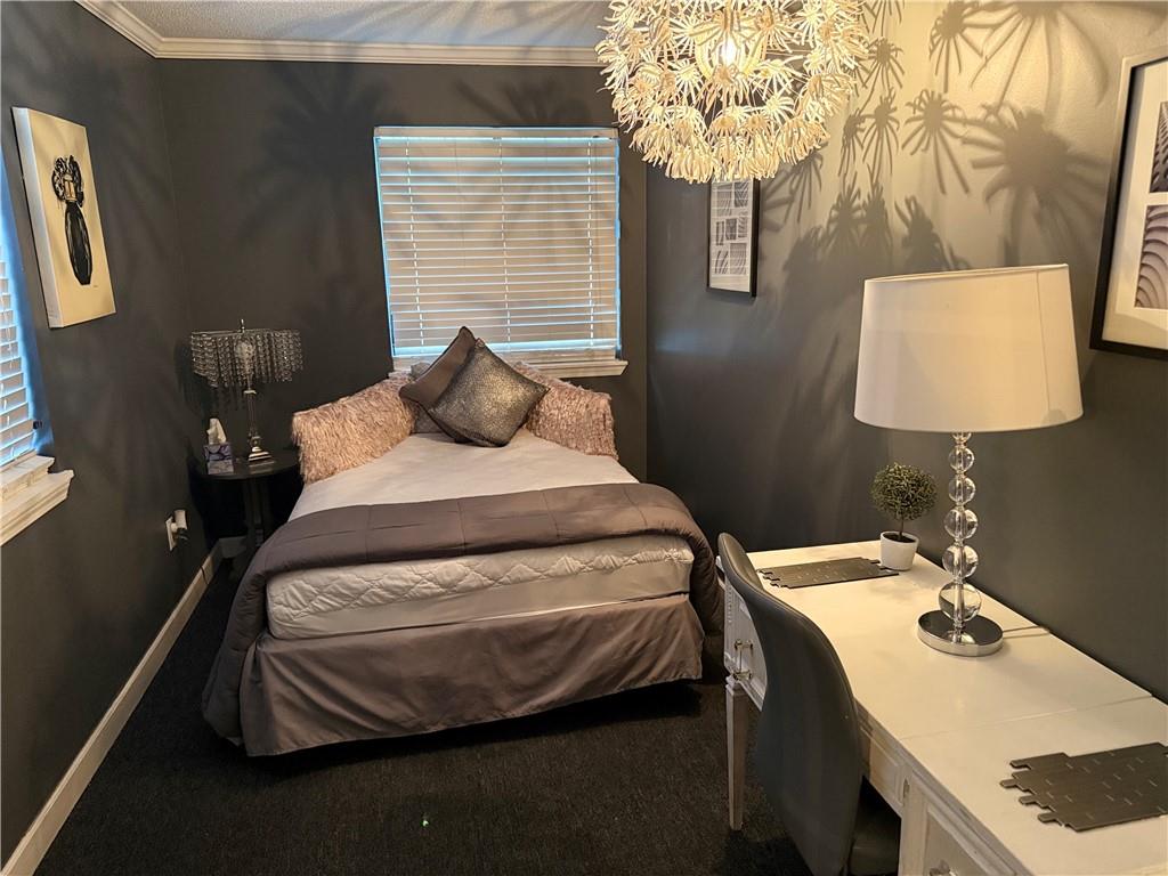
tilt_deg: -12.7
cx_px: 584
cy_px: 438
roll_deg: +1.7
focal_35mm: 24
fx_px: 810
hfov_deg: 71.6
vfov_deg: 56.8
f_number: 1.78
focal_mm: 6.76
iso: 800
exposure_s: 1/30
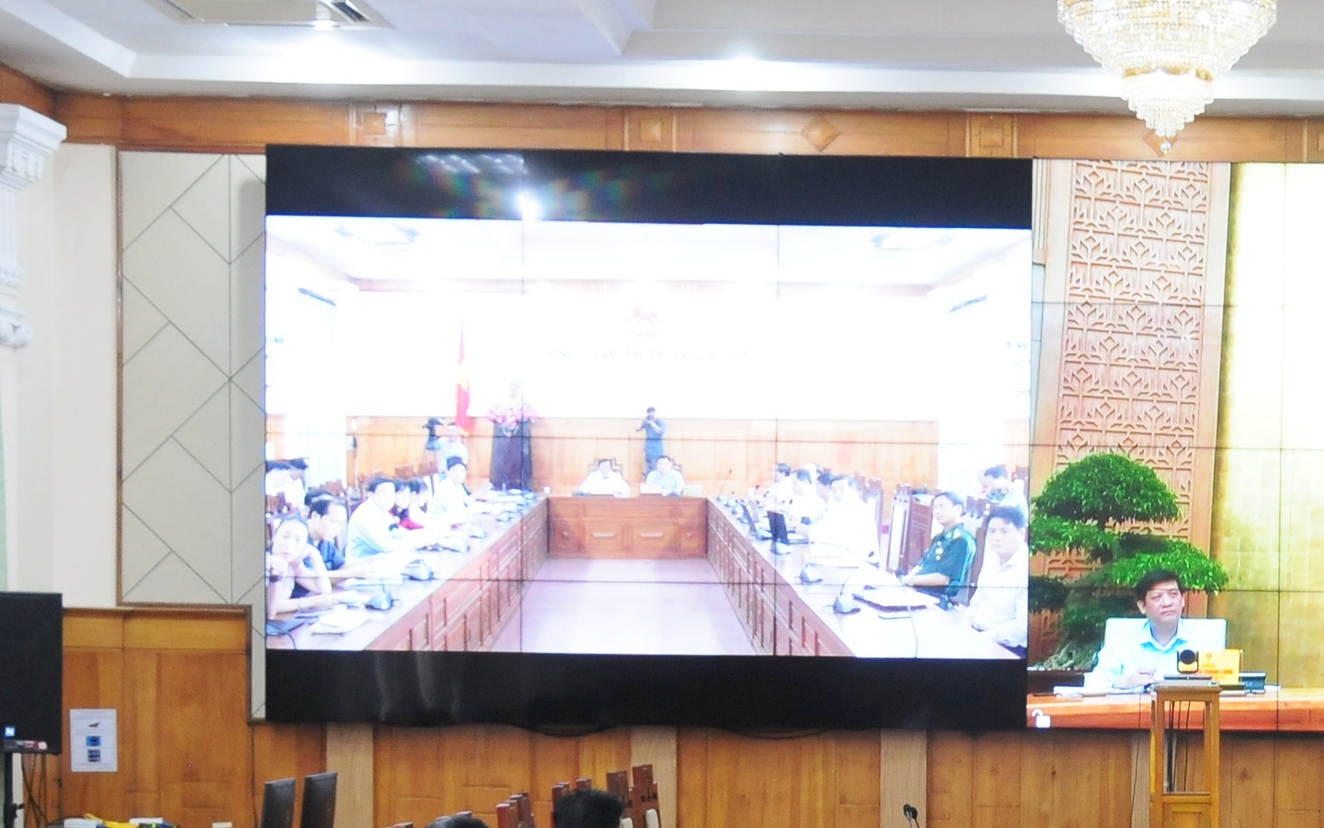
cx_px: 1287
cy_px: 774
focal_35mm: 99
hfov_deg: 20.4
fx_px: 3572
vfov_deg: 13.1
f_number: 4
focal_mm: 26
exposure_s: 1/50
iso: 800
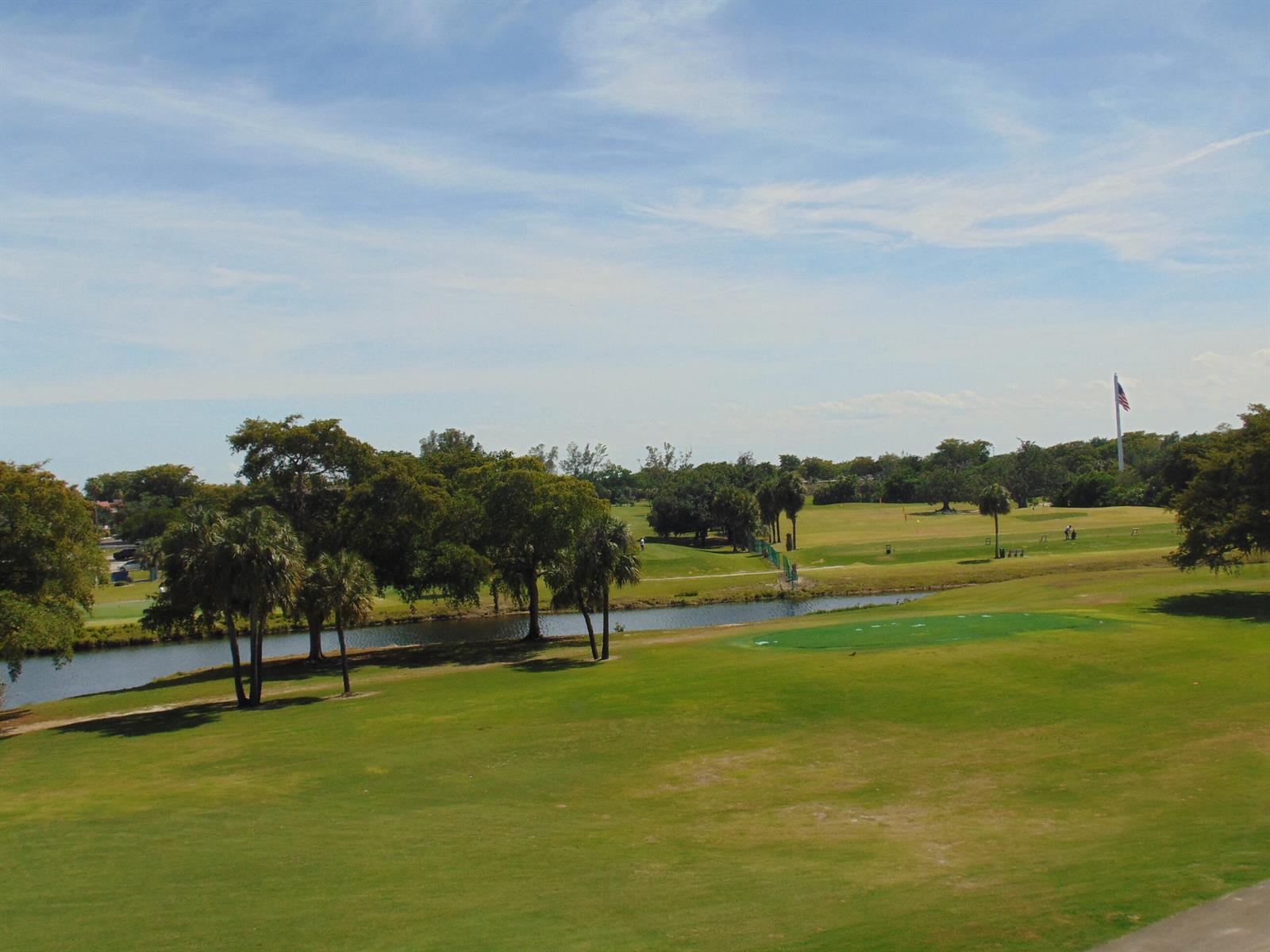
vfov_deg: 40.7
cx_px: 635
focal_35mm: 35
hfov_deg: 52.6
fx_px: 1284
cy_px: 476
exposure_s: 1/250
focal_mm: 6.3
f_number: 8.3
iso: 80
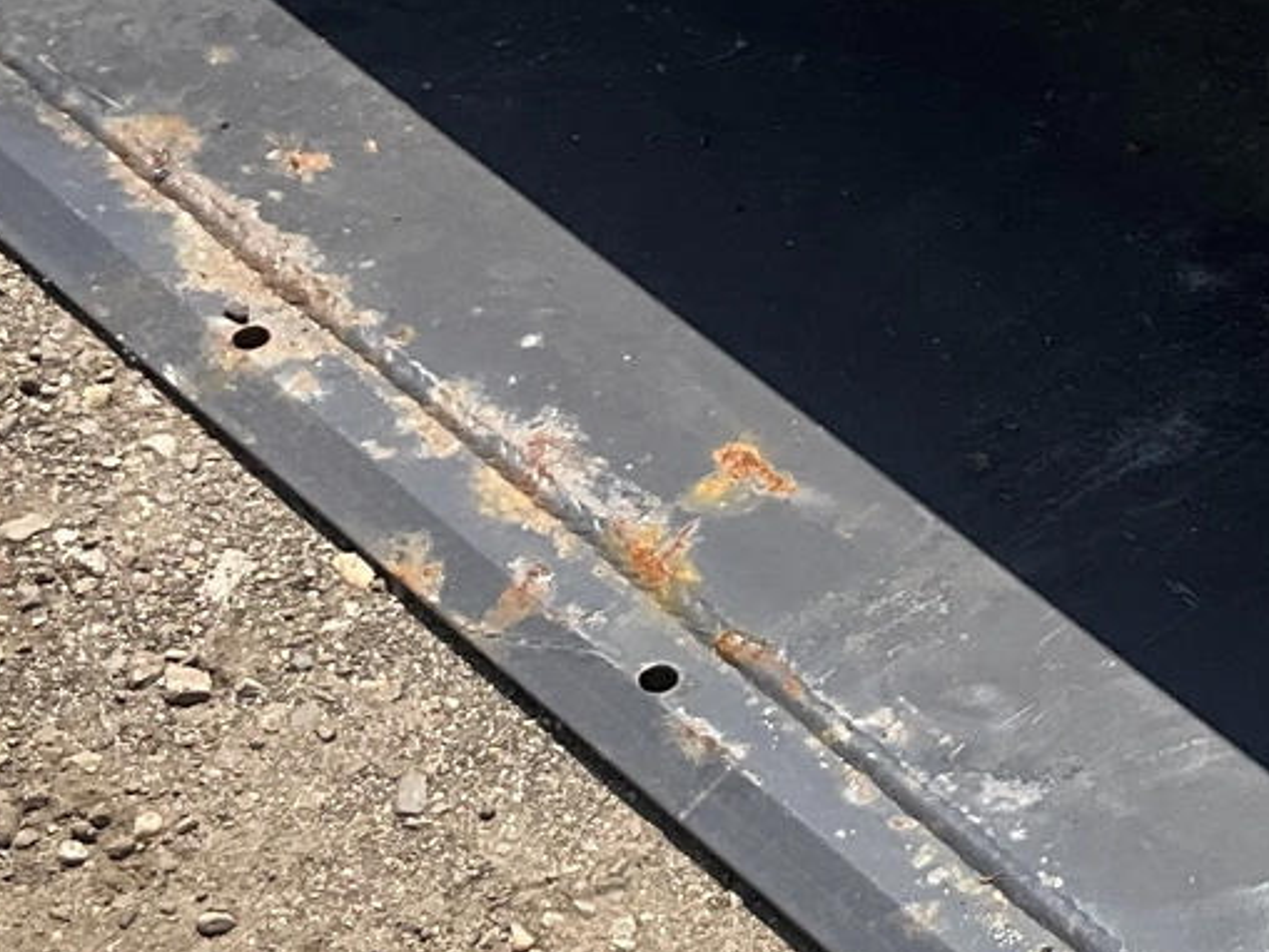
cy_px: 566
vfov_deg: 13.0
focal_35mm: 114
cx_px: 1458
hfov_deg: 16.6
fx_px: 4180
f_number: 1.8
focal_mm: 3
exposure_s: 1/1168
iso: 25
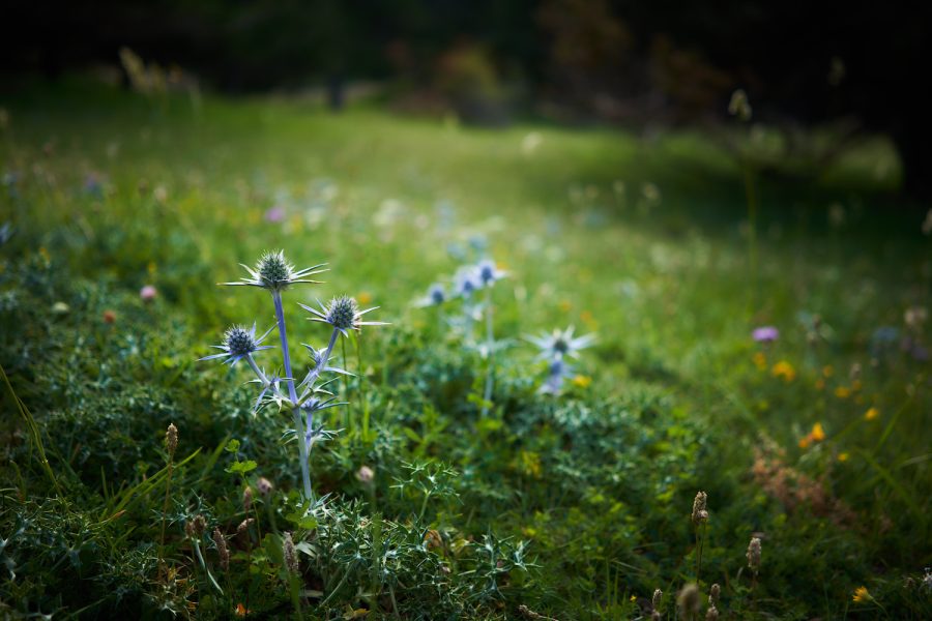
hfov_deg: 54.4
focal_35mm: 35
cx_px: 466
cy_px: 310
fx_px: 906
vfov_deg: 37.9
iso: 100
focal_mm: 35
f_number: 2.8
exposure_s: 1/250
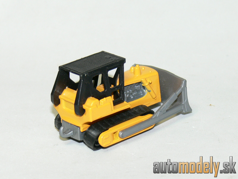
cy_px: 90
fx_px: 873
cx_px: 119
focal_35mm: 127
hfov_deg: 15.5
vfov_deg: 11.7
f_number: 3.2
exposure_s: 1/30
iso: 100
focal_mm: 17
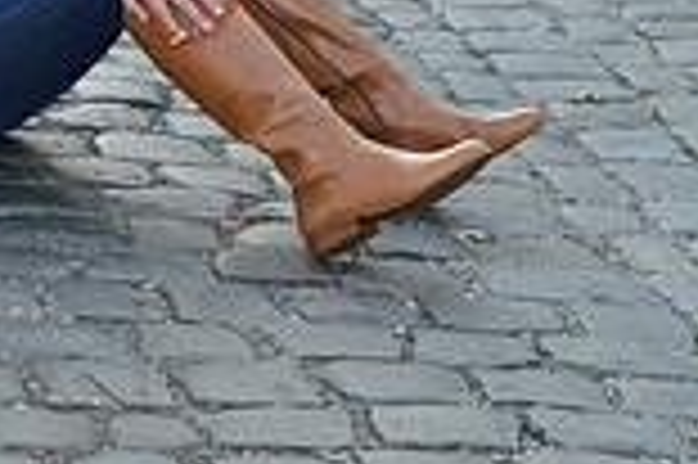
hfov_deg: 9.7
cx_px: -293
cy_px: -264
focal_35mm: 206
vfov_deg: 6.6
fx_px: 3990
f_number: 8
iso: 800
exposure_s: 1/200
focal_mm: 55
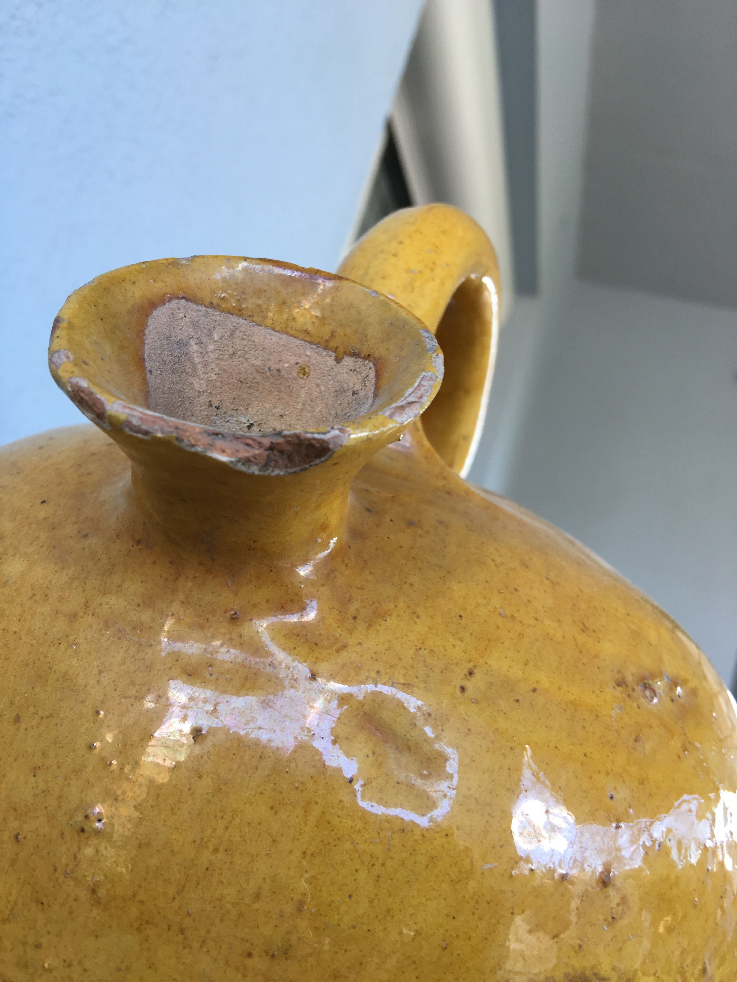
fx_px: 823
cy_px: 491
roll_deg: -17.7
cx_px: 368
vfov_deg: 61.7
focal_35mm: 29
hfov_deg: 48.2
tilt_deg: +7.2
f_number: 2.2
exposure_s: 1/50
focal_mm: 4.15
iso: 25
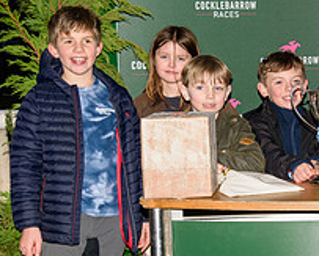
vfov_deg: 13.4
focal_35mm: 115
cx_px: 486
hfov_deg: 15.3
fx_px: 1087
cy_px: 128
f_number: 5
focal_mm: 32
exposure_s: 1/200
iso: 200
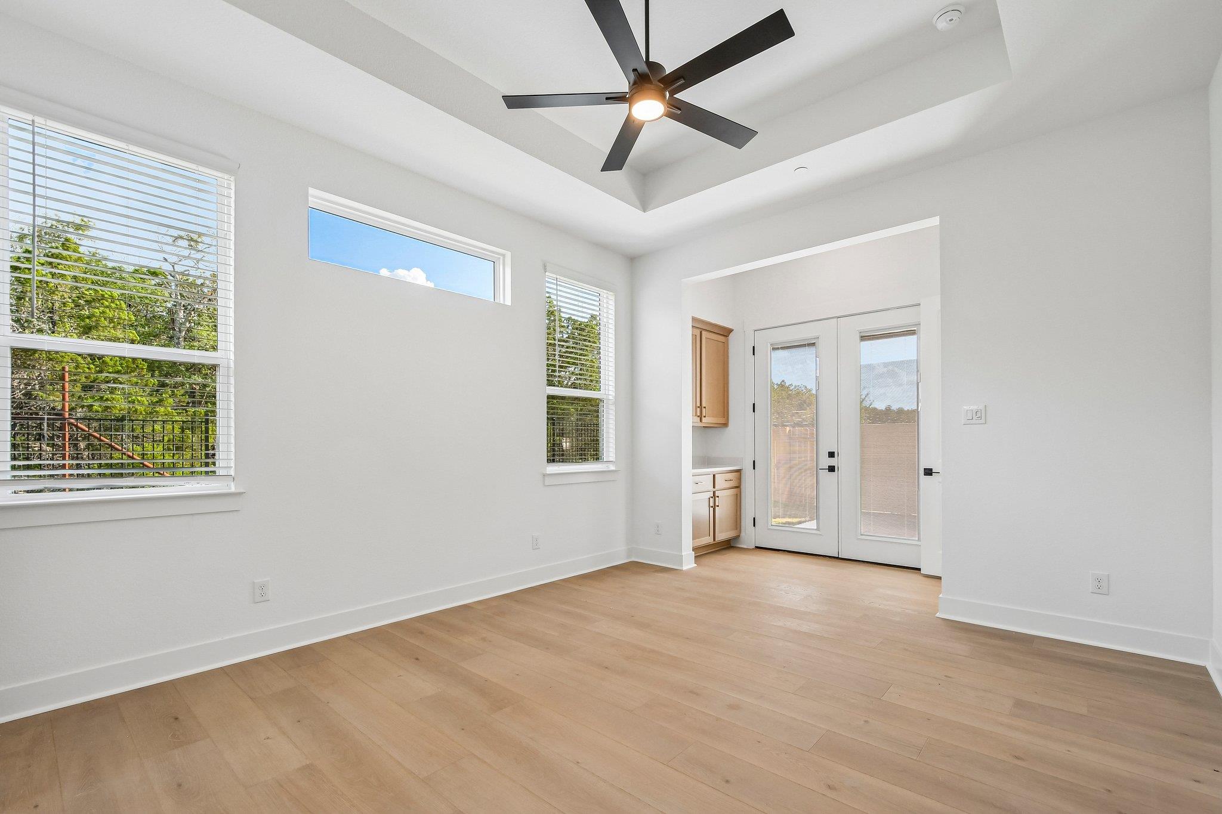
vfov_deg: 77.3
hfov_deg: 100.4
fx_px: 509
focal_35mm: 15
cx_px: 611
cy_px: 407
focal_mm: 10
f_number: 8
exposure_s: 1/200
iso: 400
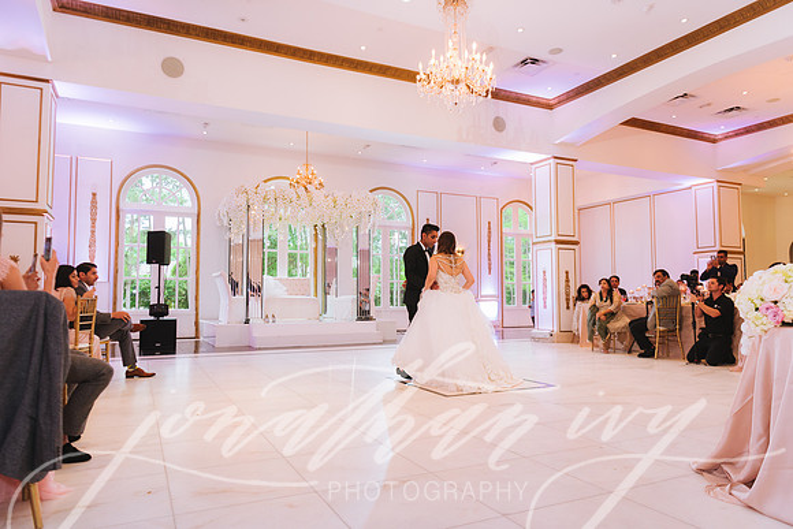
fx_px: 529
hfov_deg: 73.7
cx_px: 396
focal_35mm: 24
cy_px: 264
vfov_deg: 53.2
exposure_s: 1/125
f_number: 2.8
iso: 800
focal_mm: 24
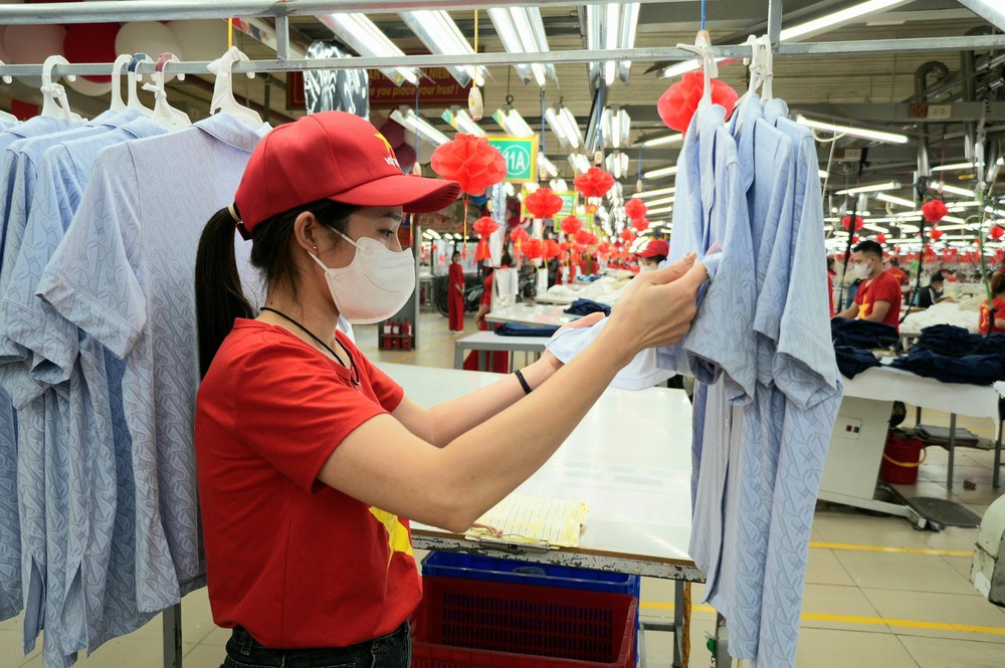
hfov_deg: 62.0
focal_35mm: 30
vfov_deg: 43.5
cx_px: 502
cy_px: 334
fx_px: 837
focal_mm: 20
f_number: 4
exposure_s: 1/40
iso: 100
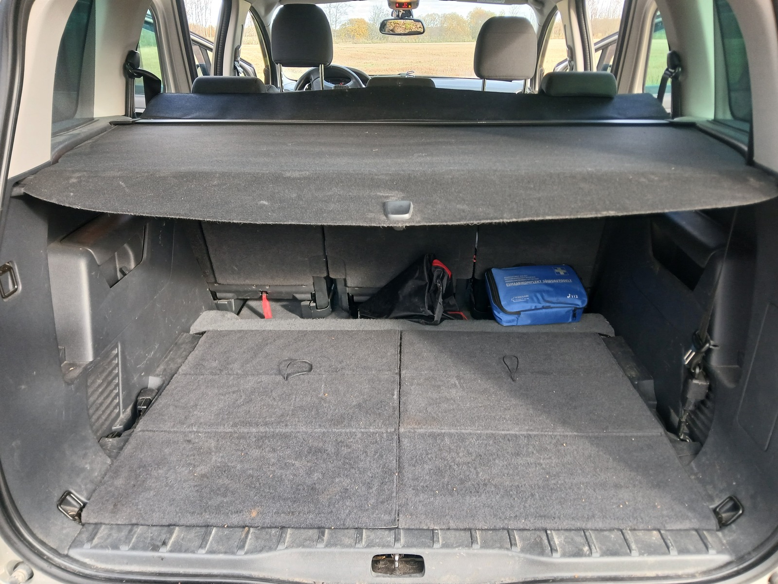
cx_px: 389
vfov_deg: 53.1
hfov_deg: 67.3
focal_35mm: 26
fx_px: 584
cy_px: 292
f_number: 1.8
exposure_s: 1/50
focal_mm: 3.98
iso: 80
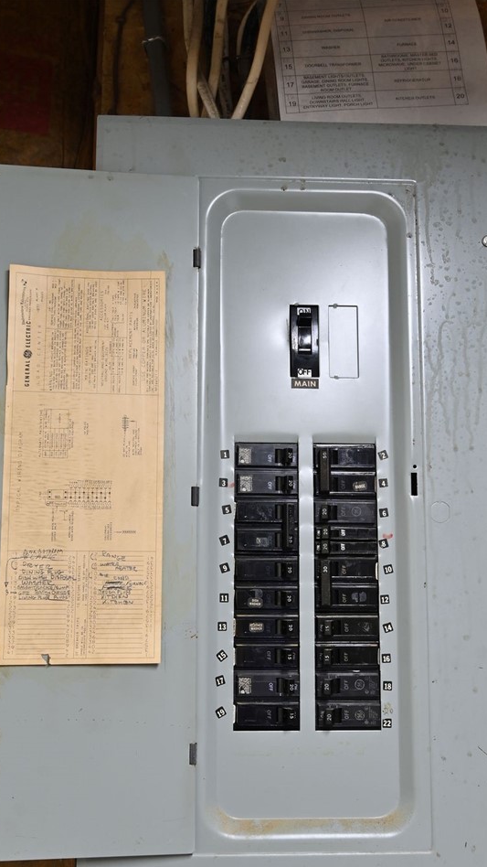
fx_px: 827
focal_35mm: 36
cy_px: 493
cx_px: 244
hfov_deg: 32.8
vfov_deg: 55.1
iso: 160
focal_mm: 20
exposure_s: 1/6
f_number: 10
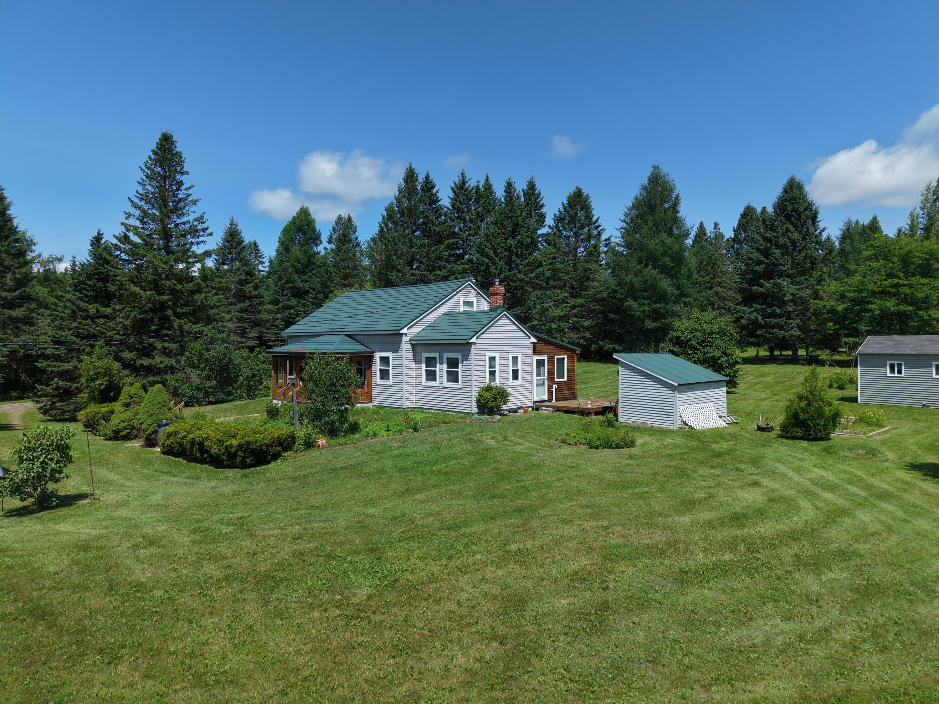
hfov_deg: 71.6
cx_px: 470
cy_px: 352
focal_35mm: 24
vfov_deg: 56.8
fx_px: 651
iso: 100
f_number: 1.8
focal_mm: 8.67
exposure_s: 1/100
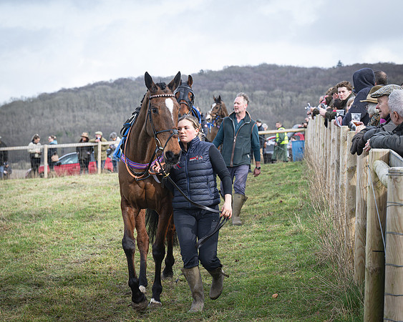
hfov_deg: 16.3
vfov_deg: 13.0
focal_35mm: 118
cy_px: 161
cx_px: 203
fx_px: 1411
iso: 200
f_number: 5
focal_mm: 70
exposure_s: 1/400
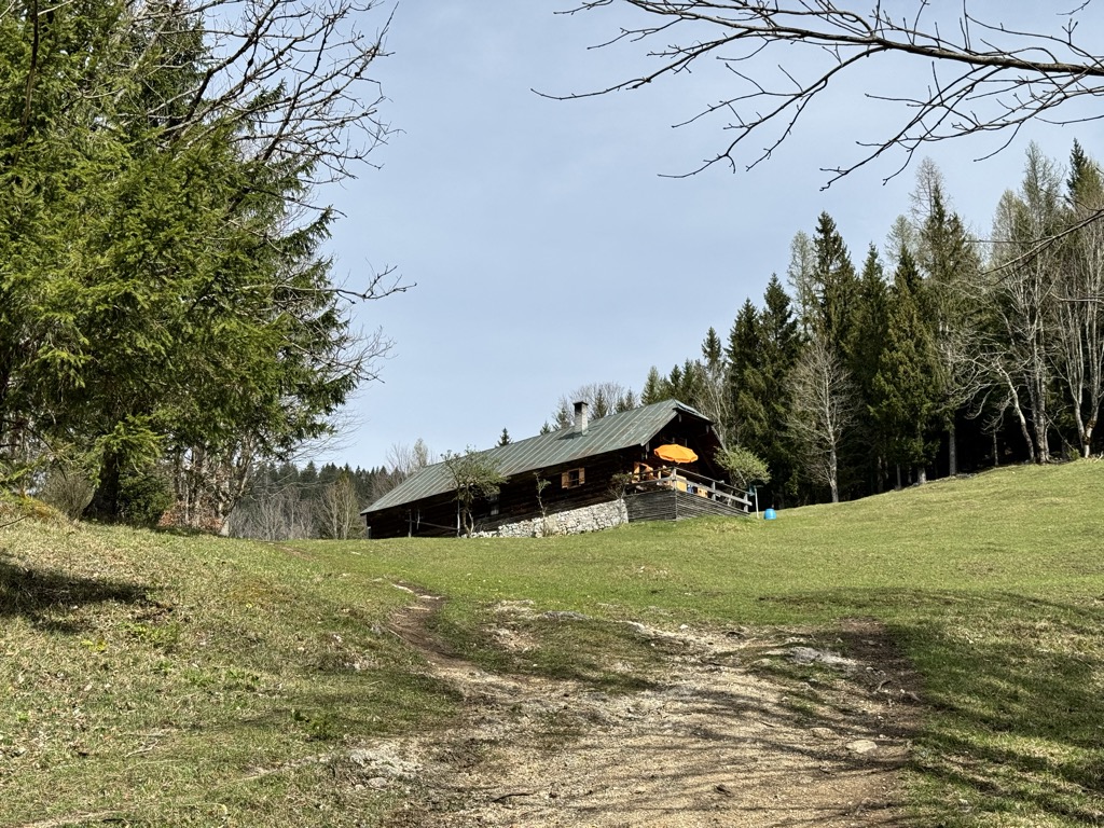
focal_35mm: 48
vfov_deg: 30.3
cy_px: 414
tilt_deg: +19.3
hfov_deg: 39.7
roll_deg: +1.0
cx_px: 552
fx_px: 1531
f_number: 1.78
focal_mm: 6.76
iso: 64
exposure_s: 1/4975
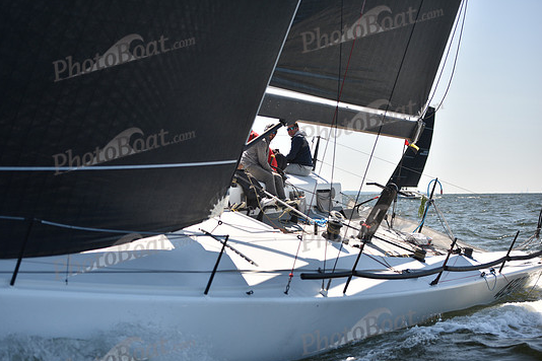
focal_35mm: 76
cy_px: 187
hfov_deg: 26.6
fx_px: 1144
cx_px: 249
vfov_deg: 17.9
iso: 250
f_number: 2.8
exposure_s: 1/1000
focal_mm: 70
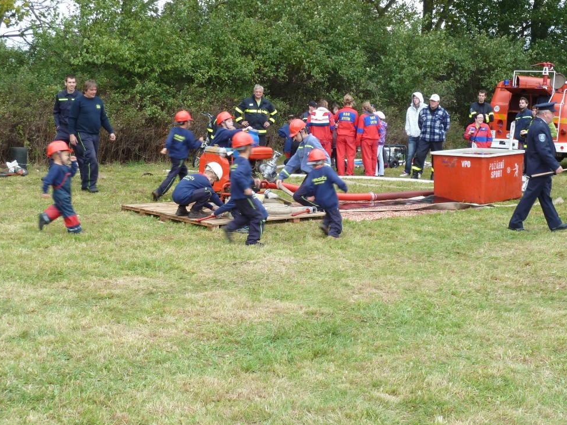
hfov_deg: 33.2
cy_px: 205
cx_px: 294
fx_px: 950
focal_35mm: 58
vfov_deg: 25.2
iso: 80
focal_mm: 9.1
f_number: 3.9
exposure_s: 1/80
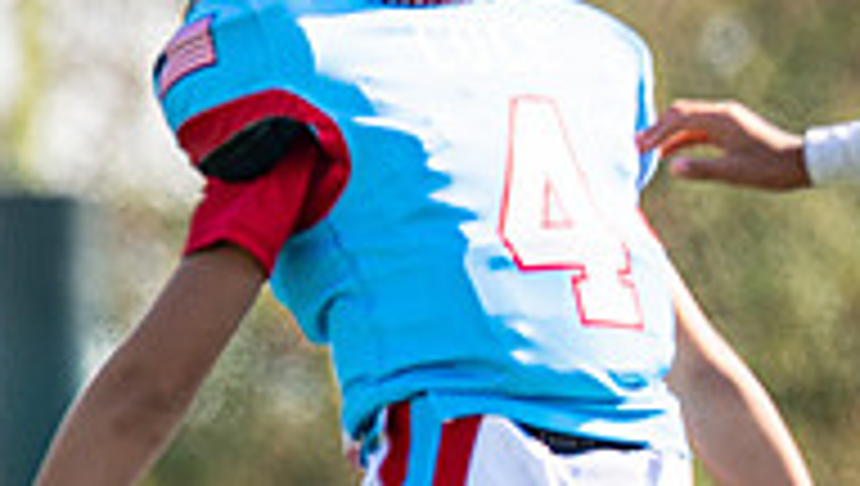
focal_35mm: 1500
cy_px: 437
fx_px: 34249
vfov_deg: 0.8
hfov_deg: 1.4
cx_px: -712
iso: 100
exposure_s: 1/1250
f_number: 2.8
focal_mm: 200
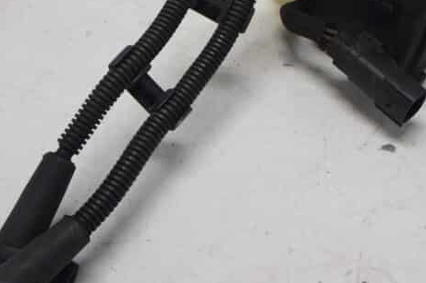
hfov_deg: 33.0
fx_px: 710
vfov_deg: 22.0
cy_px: 21
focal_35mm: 60
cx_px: 294
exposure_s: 1/60
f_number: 4
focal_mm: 18
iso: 125
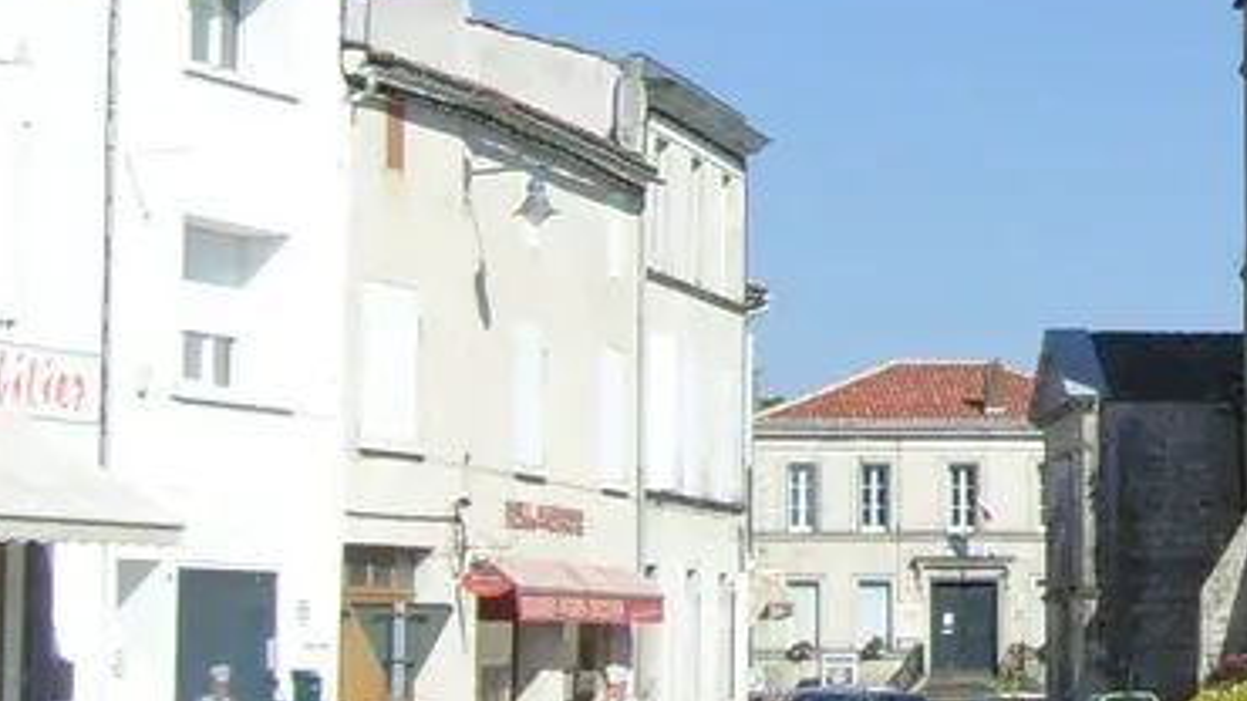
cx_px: 1469
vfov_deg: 9.1
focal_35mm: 132
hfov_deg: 15.7
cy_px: 7
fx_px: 4364
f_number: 7.1
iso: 80
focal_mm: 5.8
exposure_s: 1/350
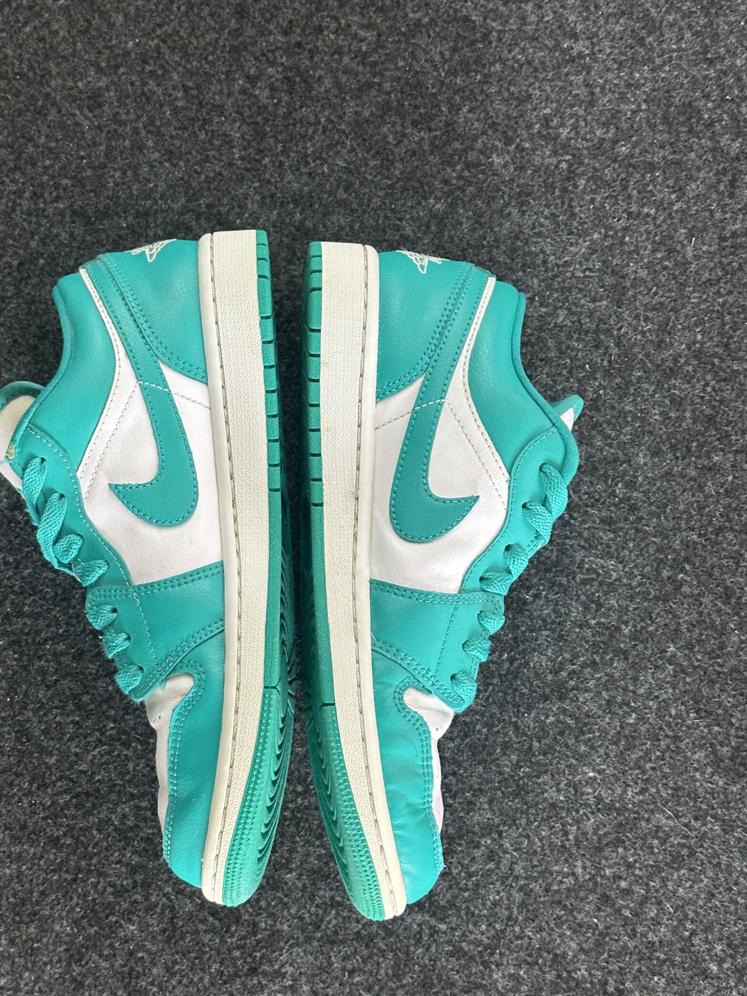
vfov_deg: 32.7
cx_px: 298
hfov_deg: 24.8
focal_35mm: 59
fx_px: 1698
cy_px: 518
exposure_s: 1/50
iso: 160
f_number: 1.78
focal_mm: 6.86
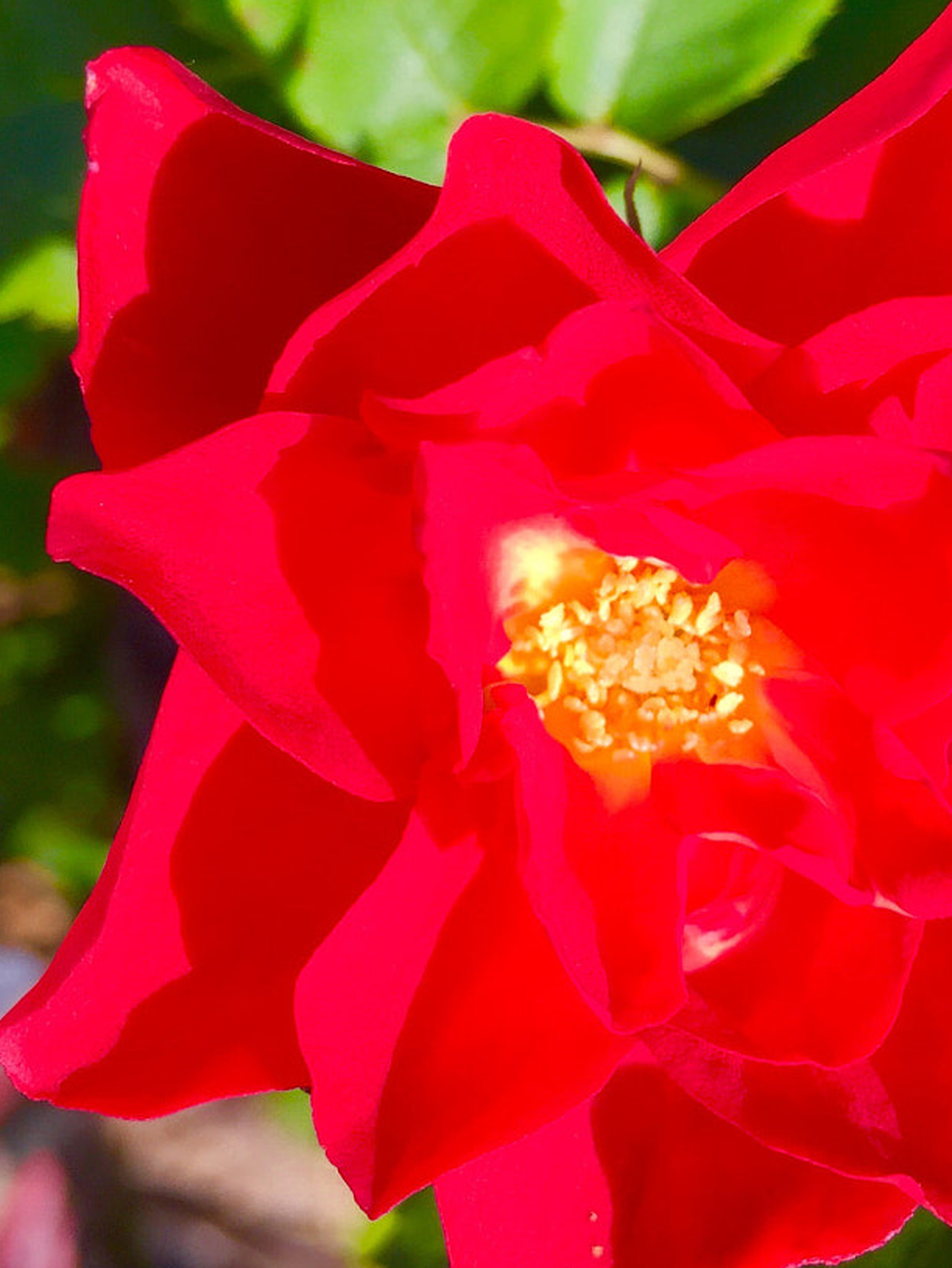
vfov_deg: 33.5
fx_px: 2089
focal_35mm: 57
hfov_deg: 25.2
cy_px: 428
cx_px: 788
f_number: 2.2
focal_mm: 4.15
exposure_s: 1/879
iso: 32
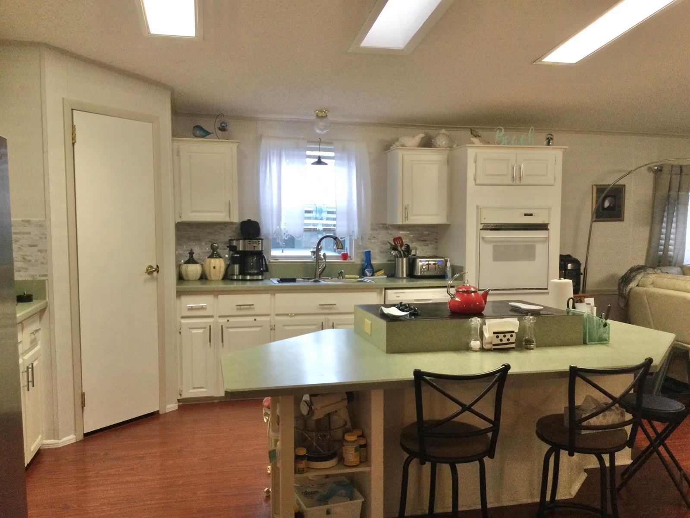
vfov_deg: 45.4
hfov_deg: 58.4
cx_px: 345
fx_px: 618
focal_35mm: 31
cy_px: 259
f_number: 2.4
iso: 100
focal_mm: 3.3
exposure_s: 1/30
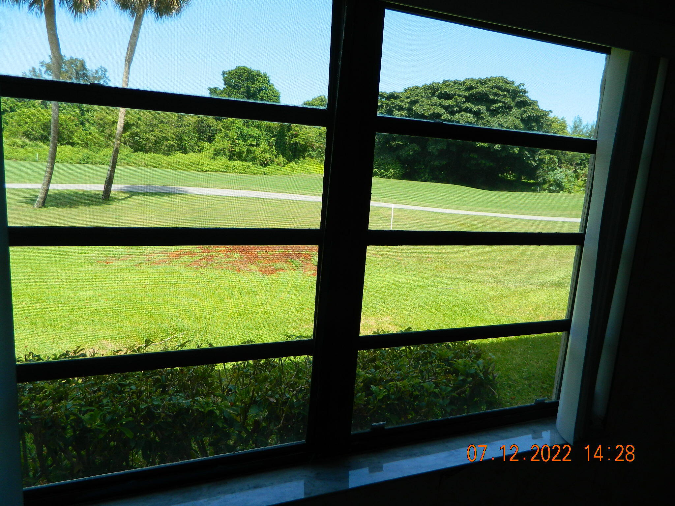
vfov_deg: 54.9
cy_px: 253
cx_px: 338
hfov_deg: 69.4
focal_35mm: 25
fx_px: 487
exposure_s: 1/320
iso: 80
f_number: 3.1
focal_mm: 4.5
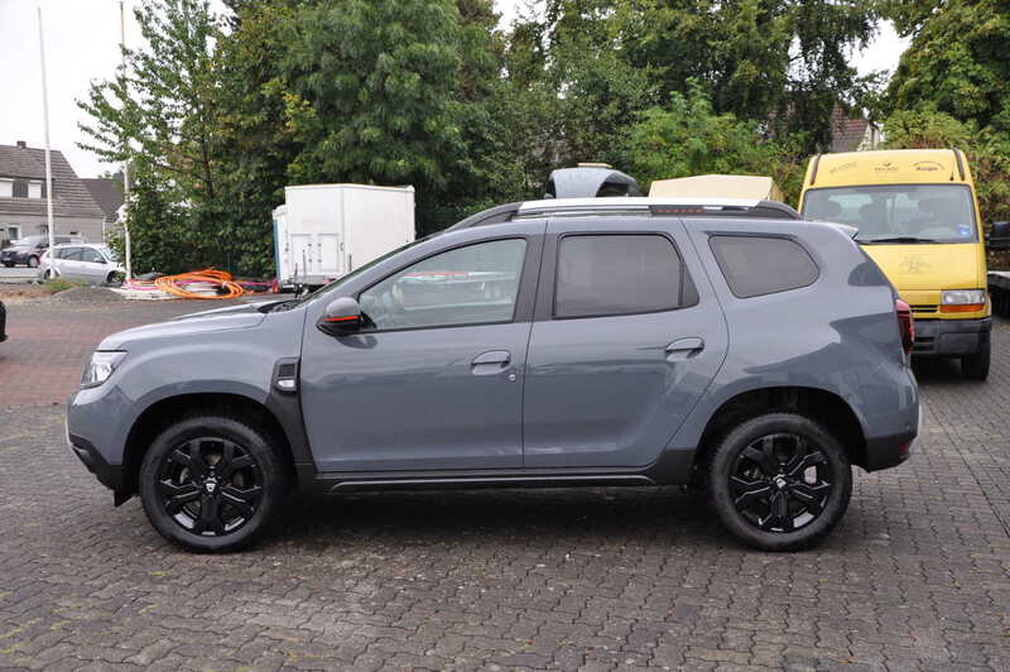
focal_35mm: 39
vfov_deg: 34.2
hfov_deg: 49.6
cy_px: 336
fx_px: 1093
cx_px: 505
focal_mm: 26
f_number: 5.6
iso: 360
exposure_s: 1/125
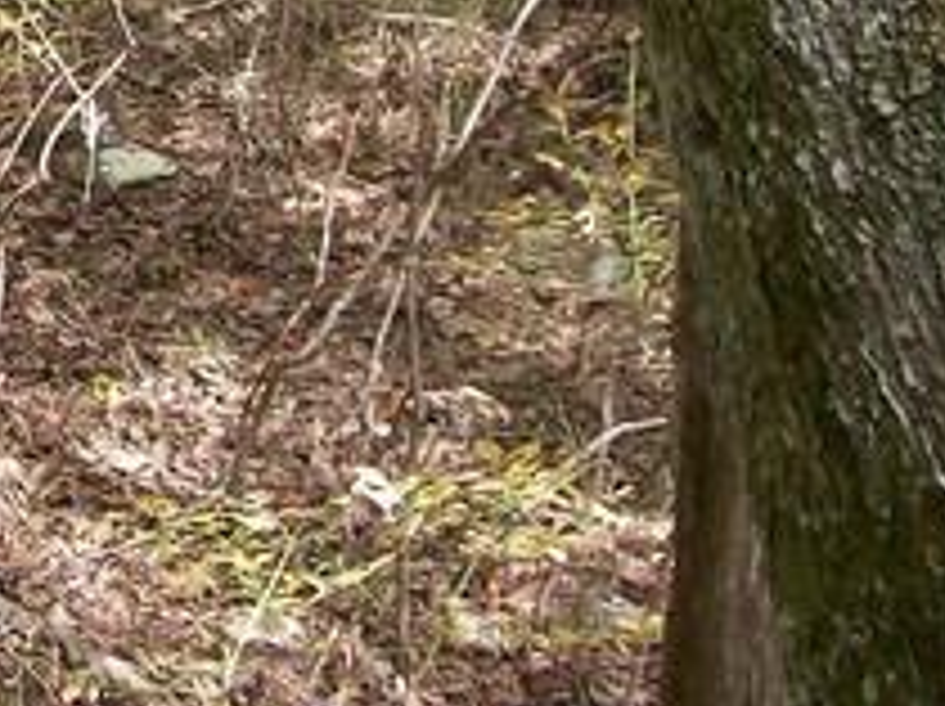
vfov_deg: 11.4
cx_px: -490
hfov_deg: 15.0
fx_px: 3327
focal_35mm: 122
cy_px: -465
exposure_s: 1/107
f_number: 2.7
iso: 80
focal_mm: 6
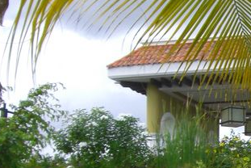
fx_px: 907
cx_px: 351
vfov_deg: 10.5
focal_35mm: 130
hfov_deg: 14.9
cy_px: 179
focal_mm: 6.2
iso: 100
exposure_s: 1/100
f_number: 8
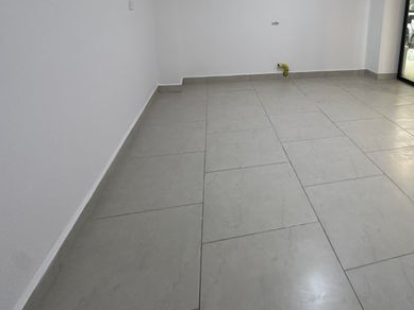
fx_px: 287
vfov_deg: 53.2
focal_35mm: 24
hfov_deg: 68.3
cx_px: 294
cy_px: 64
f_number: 2.2
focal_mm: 2.22
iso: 250
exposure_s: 1/99
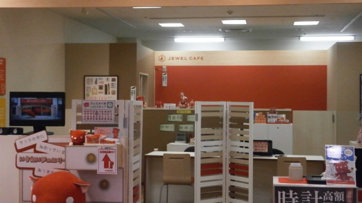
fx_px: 499
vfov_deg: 23.0
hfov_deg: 39.9
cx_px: 183
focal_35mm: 52
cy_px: 104
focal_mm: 8.3
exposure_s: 1/160
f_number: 3.4
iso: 800
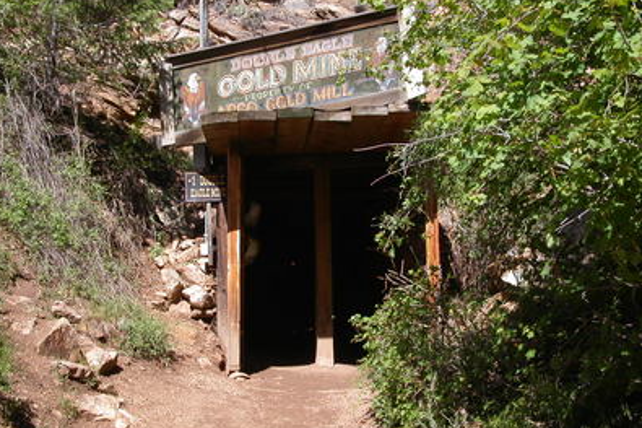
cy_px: 210
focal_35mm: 40
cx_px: 319
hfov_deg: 48.5
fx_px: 713
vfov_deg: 33.4
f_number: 8
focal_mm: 7.8
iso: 100
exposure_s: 1/180
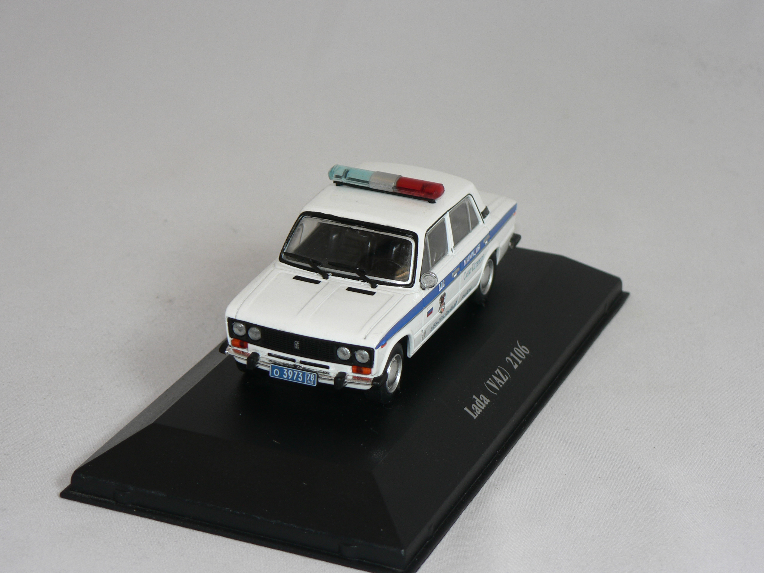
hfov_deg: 18.5
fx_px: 2339
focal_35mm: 106
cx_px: 382
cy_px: 286
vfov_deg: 14.0
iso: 80
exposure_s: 1/60
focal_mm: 17.7
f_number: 3.2
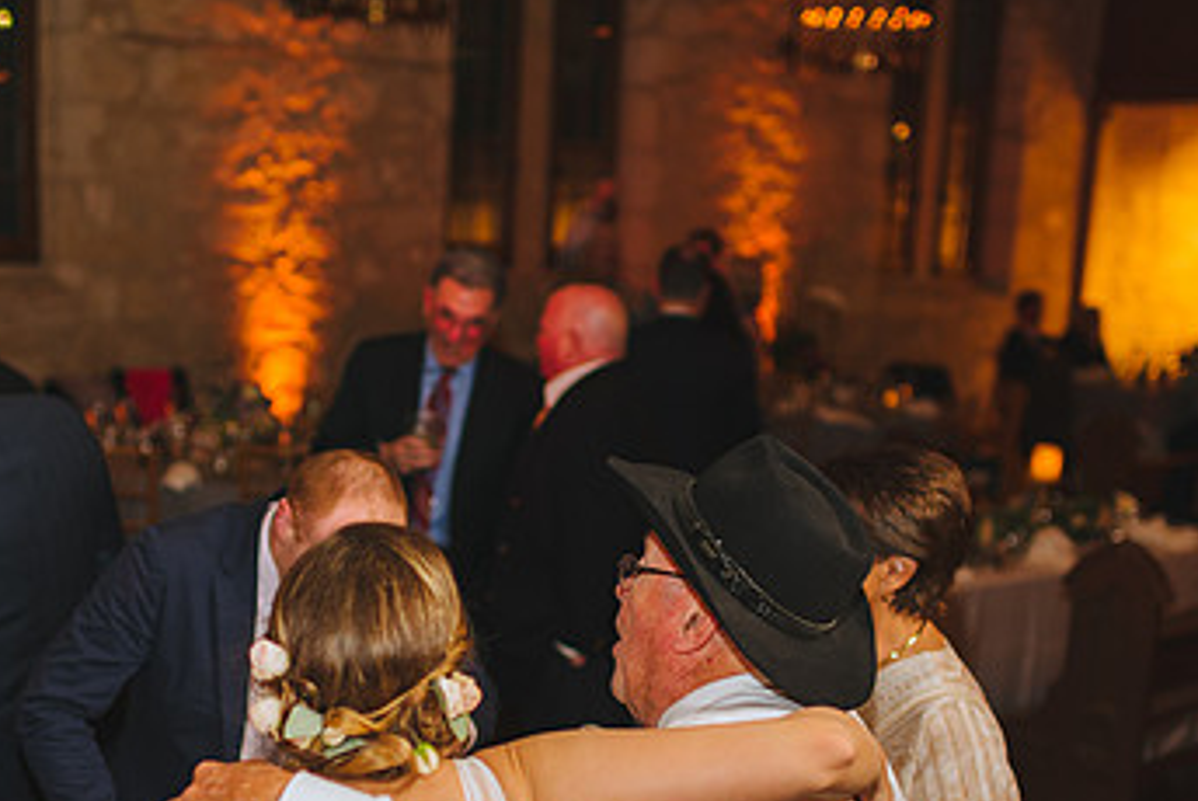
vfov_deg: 22.7
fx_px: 1965
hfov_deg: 33.7
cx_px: 425
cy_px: 663
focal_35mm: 59
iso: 640
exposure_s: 1/200
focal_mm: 35
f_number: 2
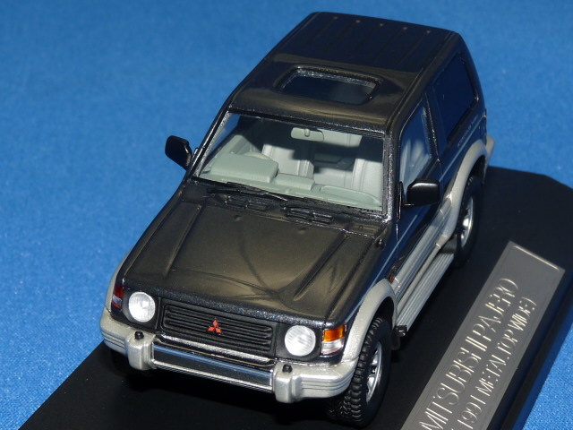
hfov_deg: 19.4
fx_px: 1672
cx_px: 286
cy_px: 215
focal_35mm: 101
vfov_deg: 14.6
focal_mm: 10.4
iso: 100
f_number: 4
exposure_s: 1/60
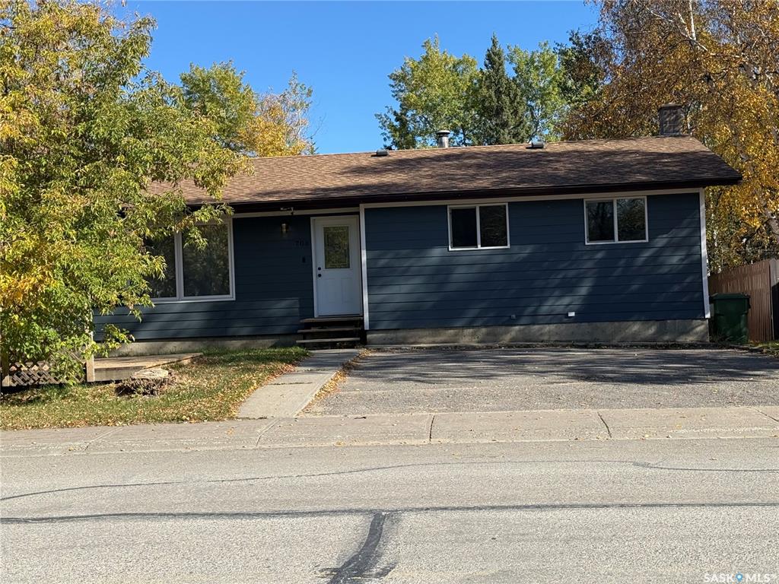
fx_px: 1080
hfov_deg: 39.7
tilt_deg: +1.2
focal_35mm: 48
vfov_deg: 30.3
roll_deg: +2.4
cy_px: 292
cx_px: 390
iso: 64
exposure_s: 1/3534
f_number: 1.78
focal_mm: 6.76
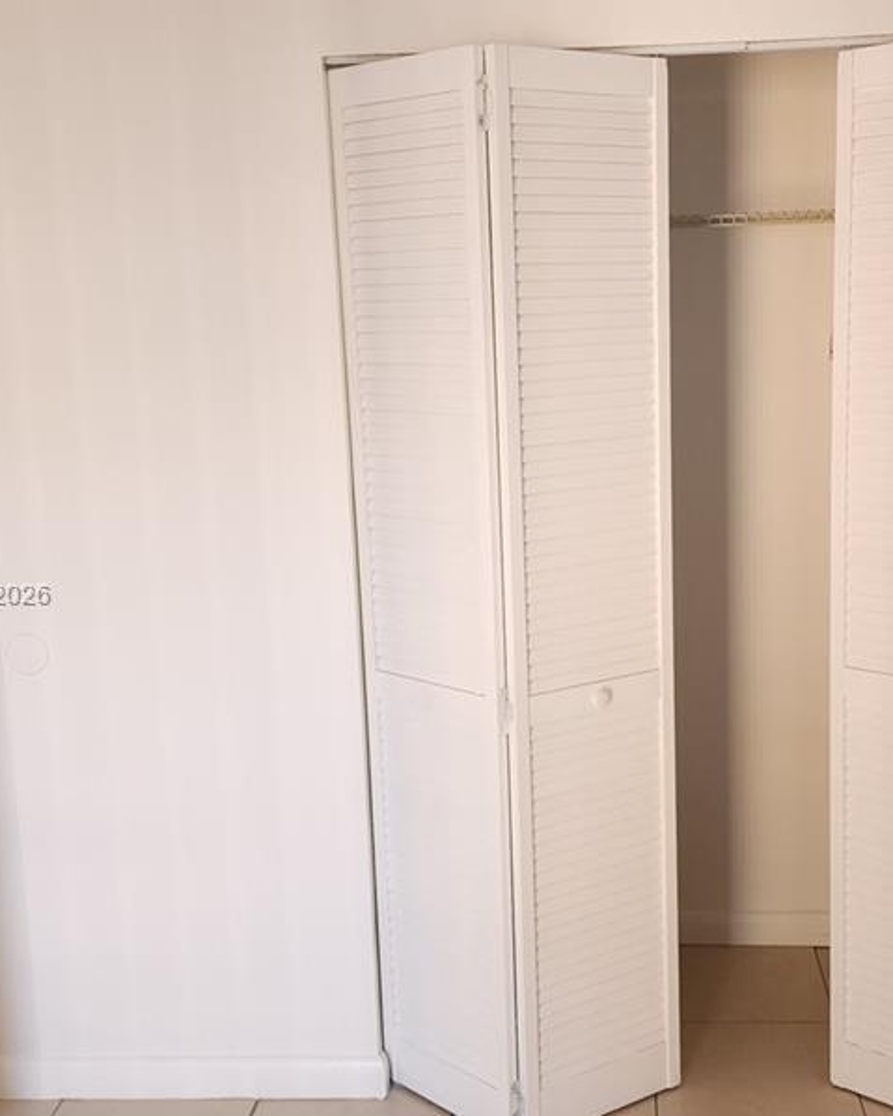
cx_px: 543
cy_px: 596
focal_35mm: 45
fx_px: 1487
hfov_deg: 33.3
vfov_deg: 41.1
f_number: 1.8
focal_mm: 6.4
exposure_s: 1/60
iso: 125
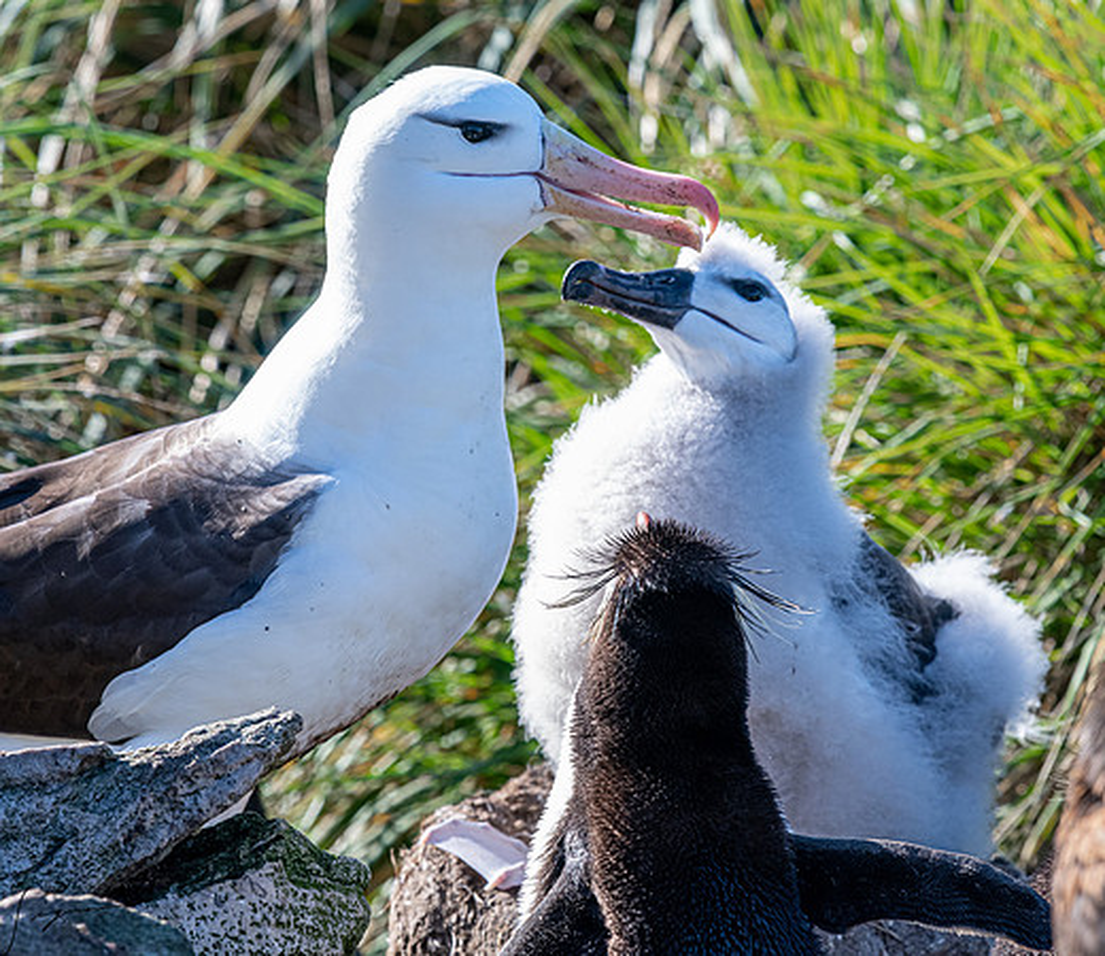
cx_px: 605
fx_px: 15367
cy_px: 341
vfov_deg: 3.6
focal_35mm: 455
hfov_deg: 4.1
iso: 800
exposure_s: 1/640
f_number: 8
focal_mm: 300
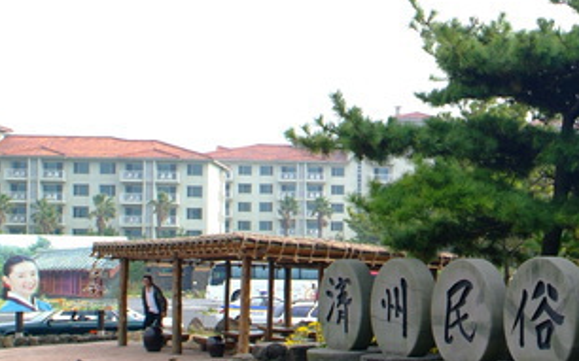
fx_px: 1104
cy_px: 232
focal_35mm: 70
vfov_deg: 18.5
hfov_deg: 27.0
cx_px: 637
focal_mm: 20
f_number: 6.7
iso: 200
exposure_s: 1/180
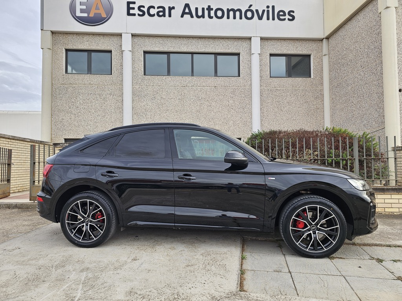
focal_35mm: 23
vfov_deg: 58.9
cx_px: 201
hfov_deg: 73.9
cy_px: 150
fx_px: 267
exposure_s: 1/120
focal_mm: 6.3
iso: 12
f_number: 1.7
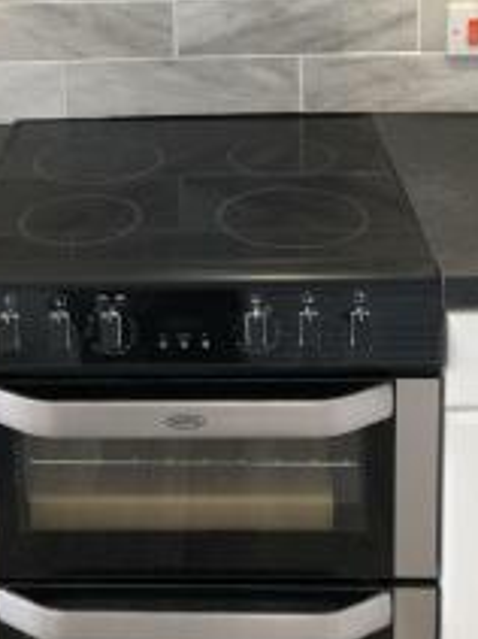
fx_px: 1106
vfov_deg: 30.0
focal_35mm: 60
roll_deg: +1.5
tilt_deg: -11.5
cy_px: 2
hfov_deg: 24.3
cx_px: 166
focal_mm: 3.99
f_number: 1.8
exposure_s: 1/33
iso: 25
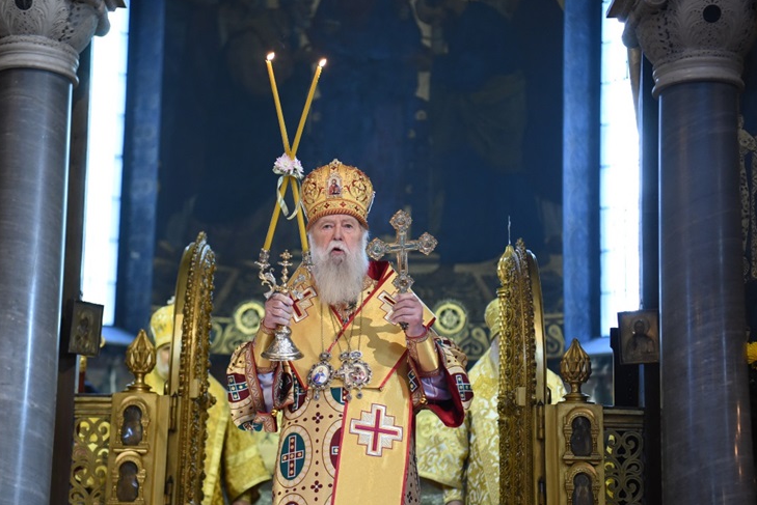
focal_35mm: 68
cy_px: 271
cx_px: 368
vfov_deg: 20.0
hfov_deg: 29.6
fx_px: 1431
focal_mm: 62
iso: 3200
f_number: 3.2
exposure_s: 1/160
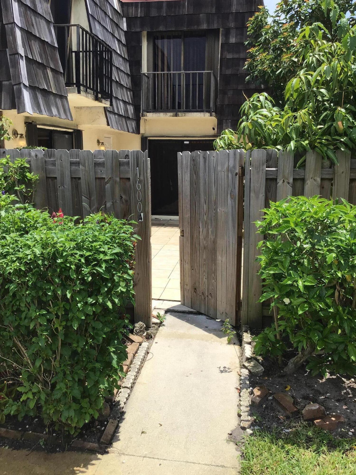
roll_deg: -0.1
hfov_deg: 45.4
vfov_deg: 58.4
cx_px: 178
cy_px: 238
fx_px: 425
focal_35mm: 31
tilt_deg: -12.0
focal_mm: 3.3
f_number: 2.4
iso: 25
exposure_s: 1/1072
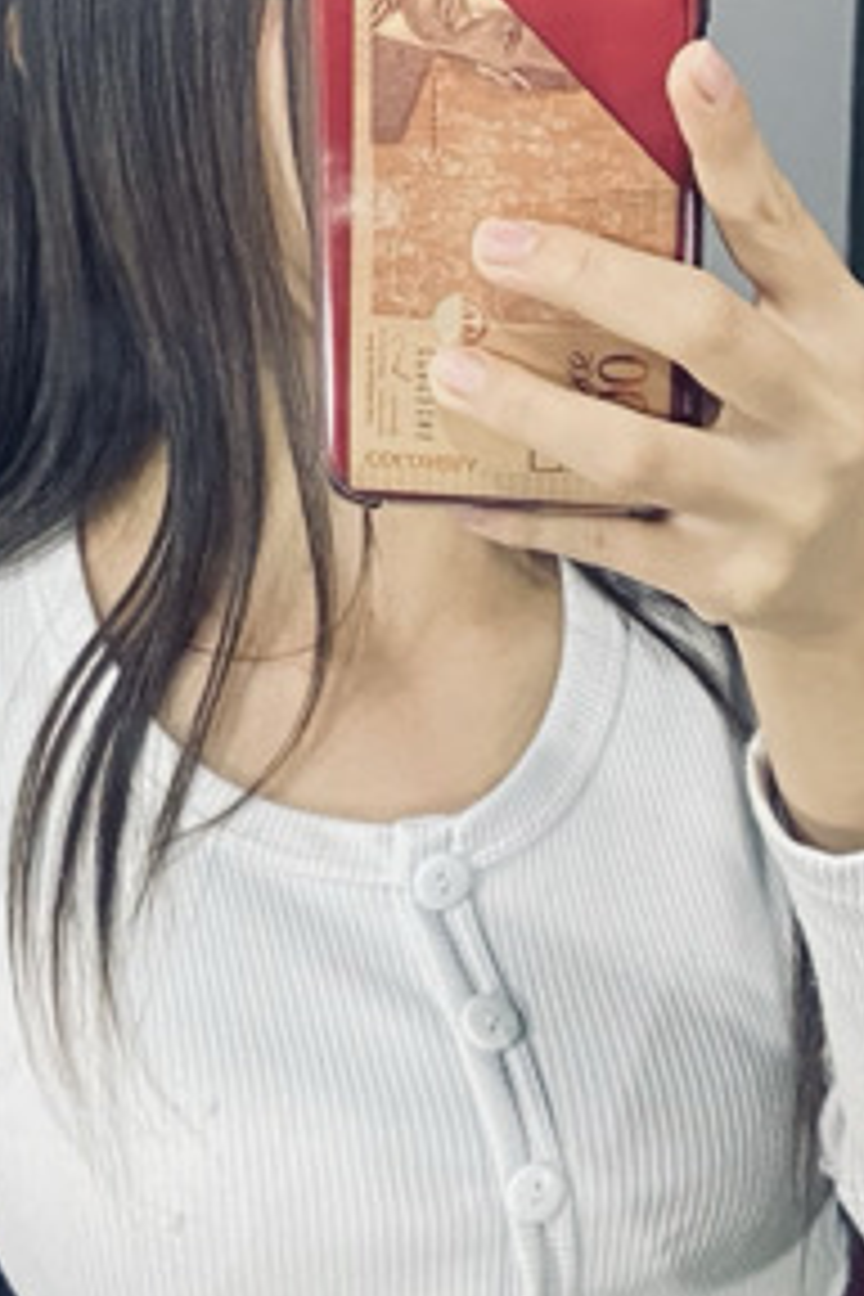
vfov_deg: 21.2
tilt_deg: -8.9
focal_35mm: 96
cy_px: 482
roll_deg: -0.6
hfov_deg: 14.2
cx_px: 256
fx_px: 3456
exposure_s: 1/60
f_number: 1.8
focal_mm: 4.25
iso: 250
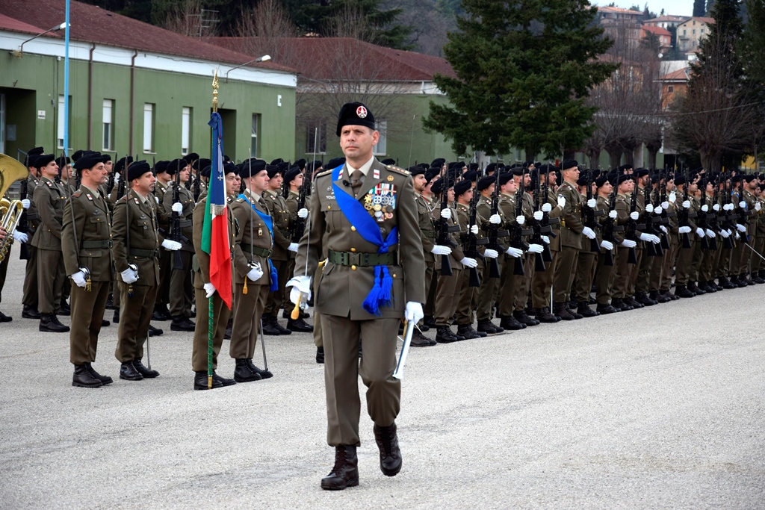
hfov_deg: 17.1
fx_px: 2550
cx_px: 382
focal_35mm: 120
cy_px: 255
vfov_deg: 11.4
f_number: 5.6
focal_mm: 80
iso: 280
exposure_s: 1/500
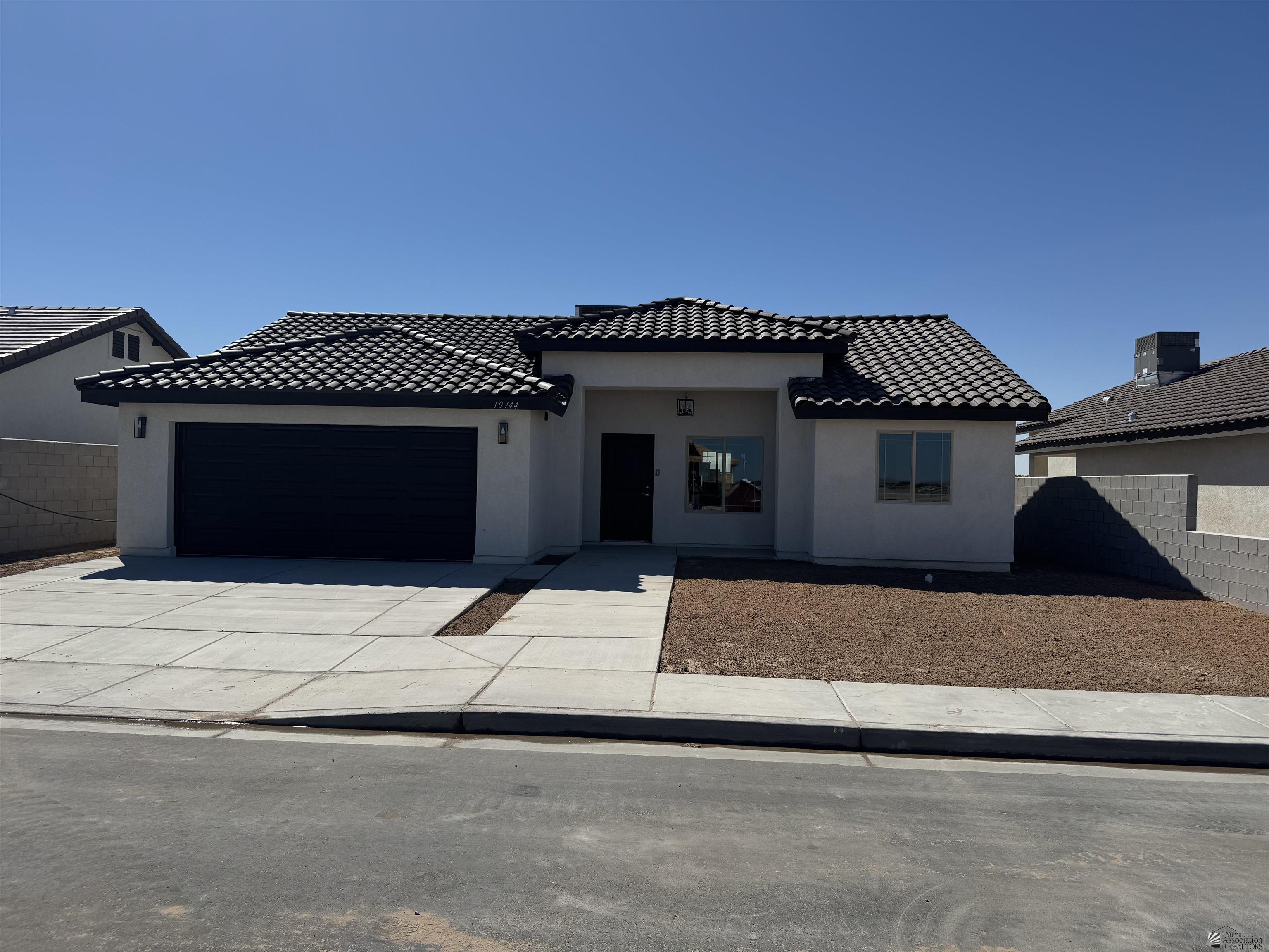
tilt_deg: +0.8
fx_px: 880
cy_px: 476
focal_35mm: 24
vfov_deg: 56.8
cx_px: 634
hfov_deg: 71.6
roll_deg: -1.5
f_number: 1.78
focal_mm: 6.76
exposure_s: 1/9009
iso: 80
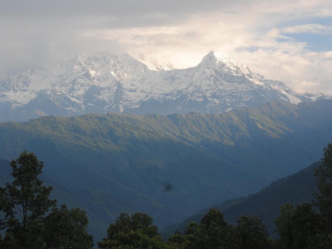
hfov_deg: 21.9
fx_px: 859
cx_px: 152
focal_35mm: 90
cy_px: 124
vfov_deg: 16.5
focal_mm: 55
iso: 100
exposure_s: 1/160
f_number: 6.3
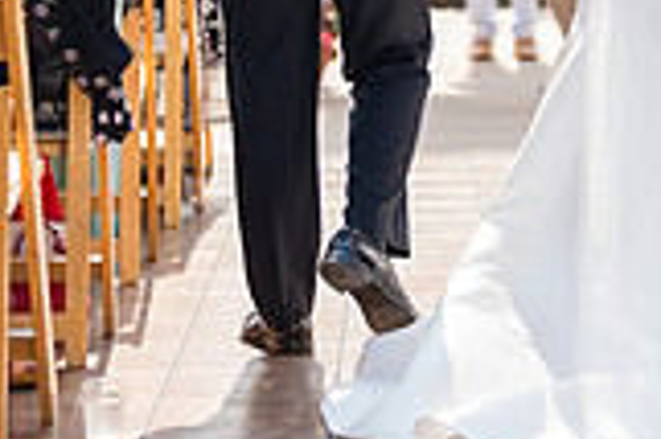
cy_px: -158
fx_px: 3302
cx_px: 620
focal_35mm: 180
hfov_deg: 11.3
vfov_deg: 7.5
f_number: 1.2
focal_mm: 50
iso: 50
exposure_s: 1/2500
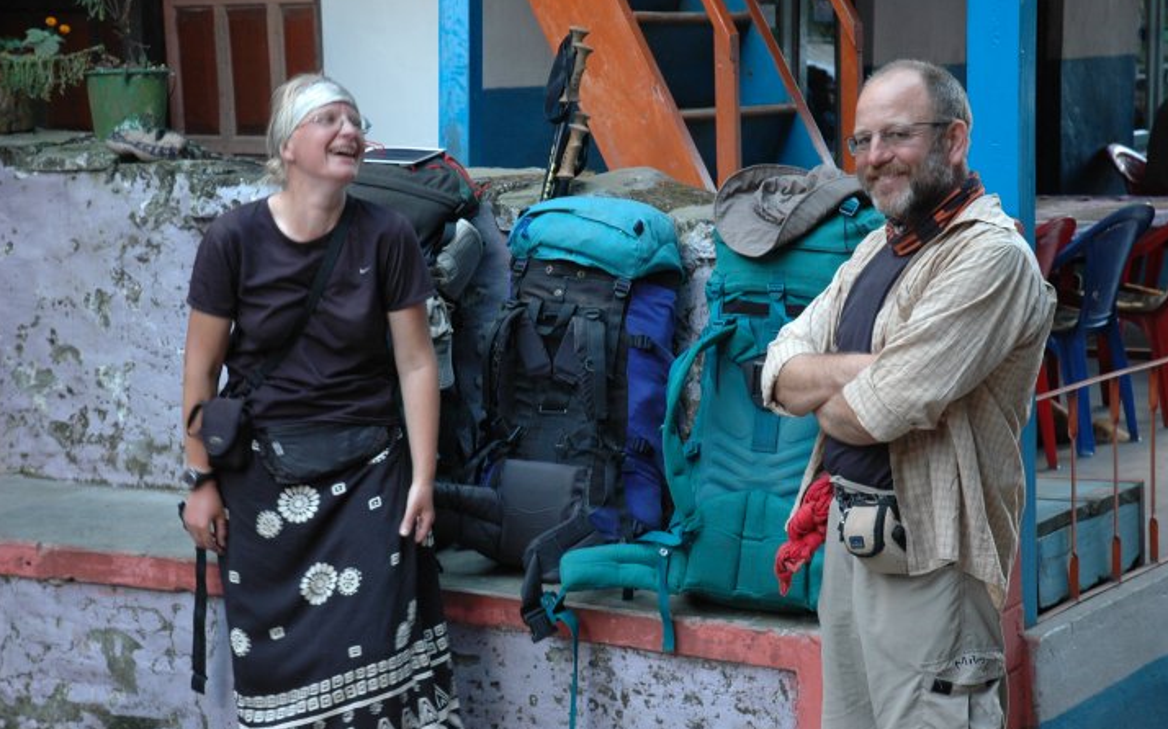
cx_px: 582
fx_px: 2355
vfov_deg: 17.6
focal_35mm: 74
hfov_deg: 27.9
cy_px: 348
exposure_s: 1/25
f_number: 4.5
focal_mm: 48
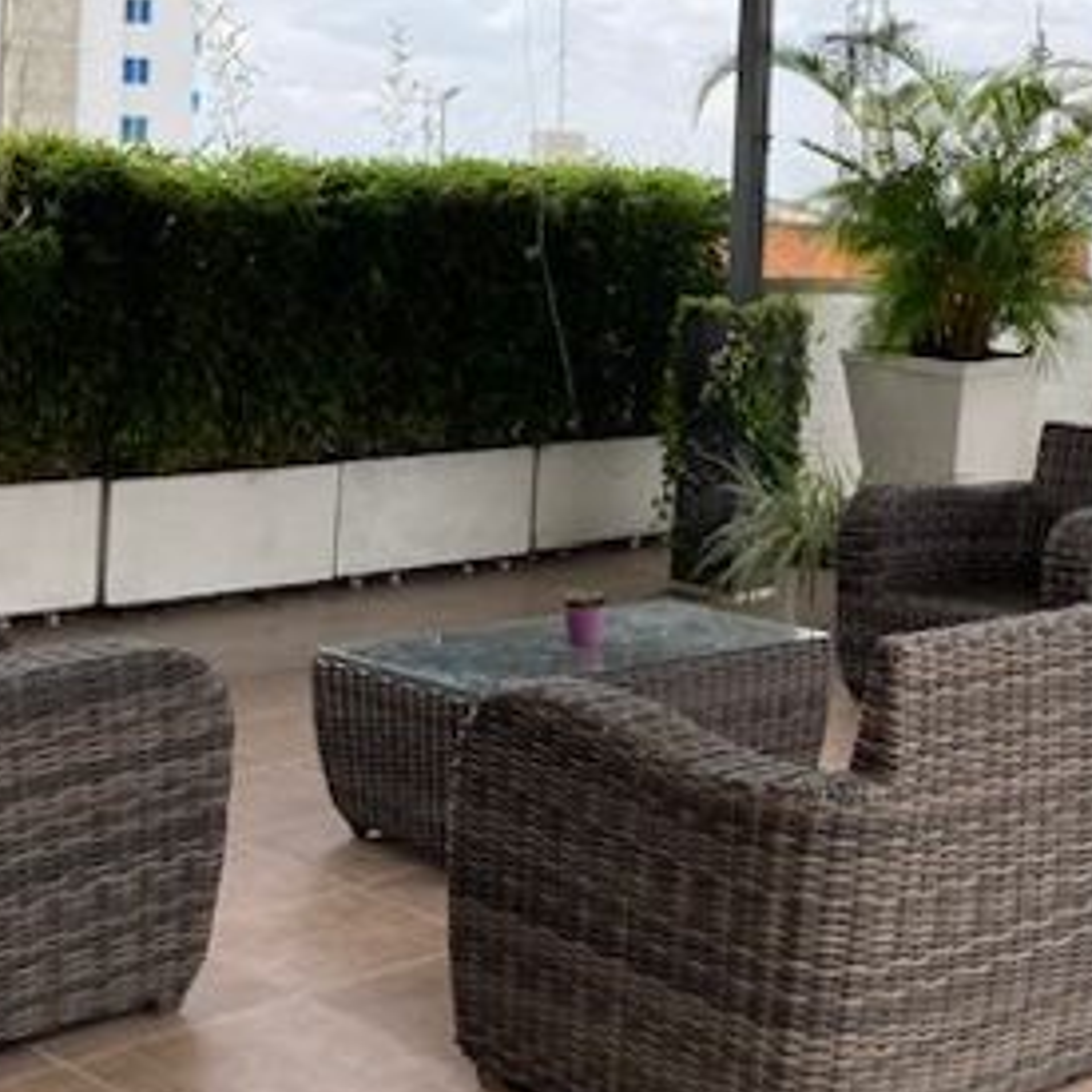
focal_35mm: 60
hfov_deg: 28.2
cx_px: 816
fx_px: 2141
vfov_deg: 28.0
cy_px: 206
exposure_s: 1/800
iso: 20
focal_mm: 3.99
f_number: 1.8
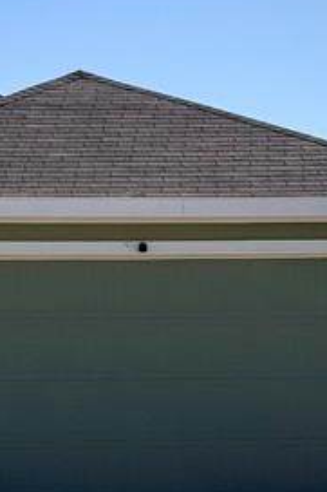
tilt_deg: -2.6
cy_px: 440
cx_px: -33
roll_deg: +0.5
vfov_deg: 14.4
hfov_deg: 9.6
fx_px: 1923
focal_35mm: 141
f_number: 1.78
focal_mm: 6.76
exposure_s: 1/9009
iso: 64
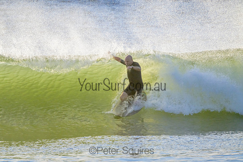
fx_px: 6148
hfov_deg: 2.3
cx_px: 105
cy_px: 80
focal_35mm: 911
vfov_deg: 1.5
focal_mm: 800
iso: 1250
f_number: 11
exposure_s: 1/2000
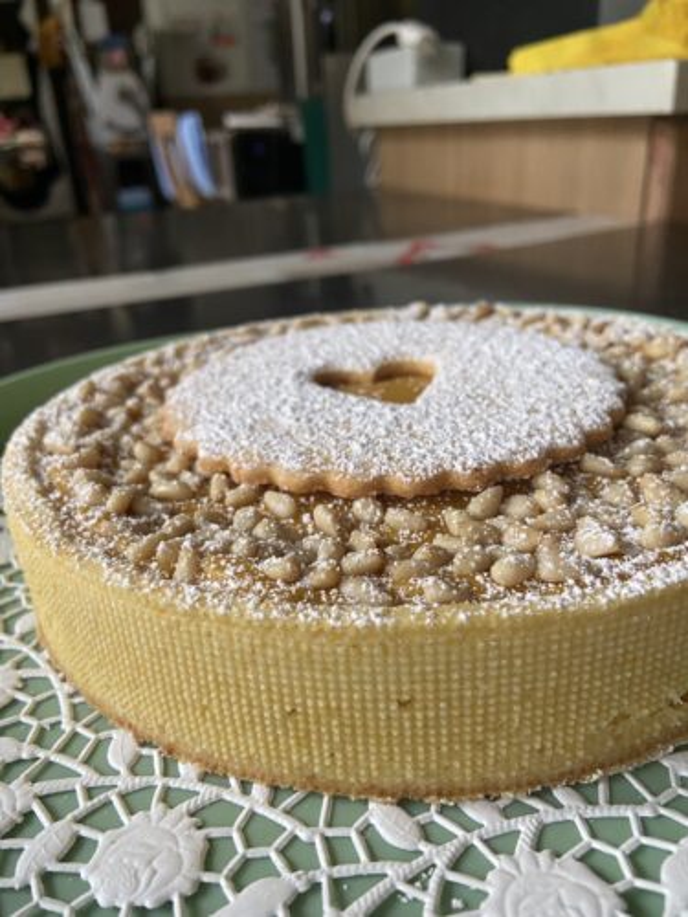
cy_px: 458
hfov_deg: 53.1
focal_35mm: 26
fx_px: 689
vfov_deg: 67.3
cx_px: 344
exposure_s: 1/60
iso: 200
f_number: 1.8
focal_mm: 4.25
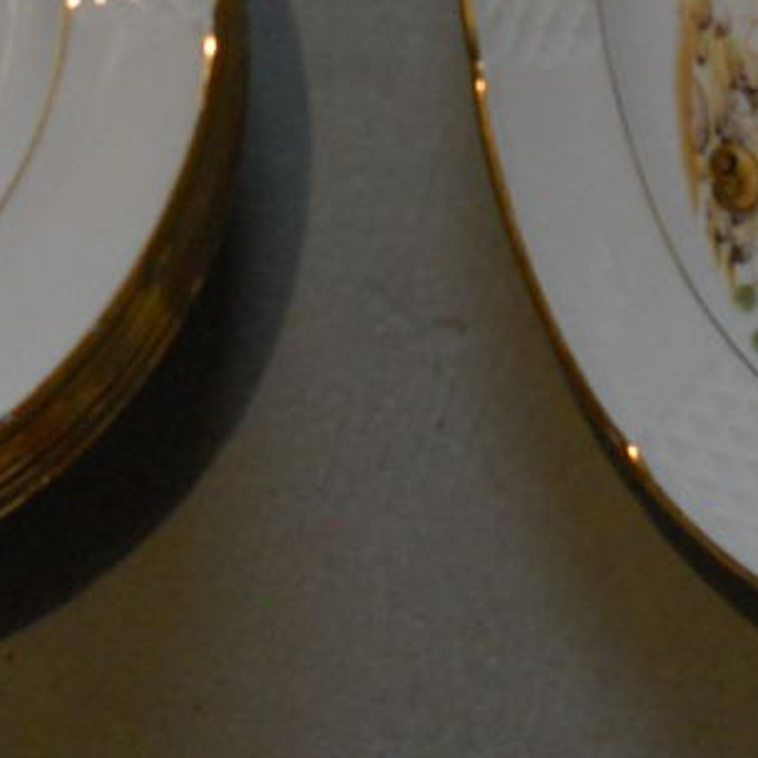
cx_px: 321
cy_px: 127
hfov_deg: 14.6
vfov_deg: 14.5
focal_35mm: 119
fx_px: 2948
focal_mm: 6.72
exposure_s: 1/13
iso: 400
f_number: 3.1
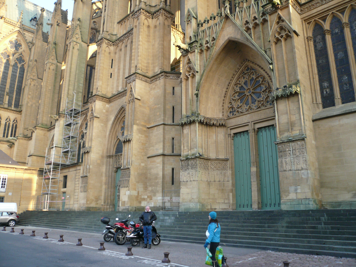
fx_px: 288
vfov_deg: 49.7
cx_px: 178
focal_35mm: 28
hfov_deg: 63.4
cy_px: 134
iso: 100
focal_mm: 4.6
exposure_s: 1/125
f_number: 2.8
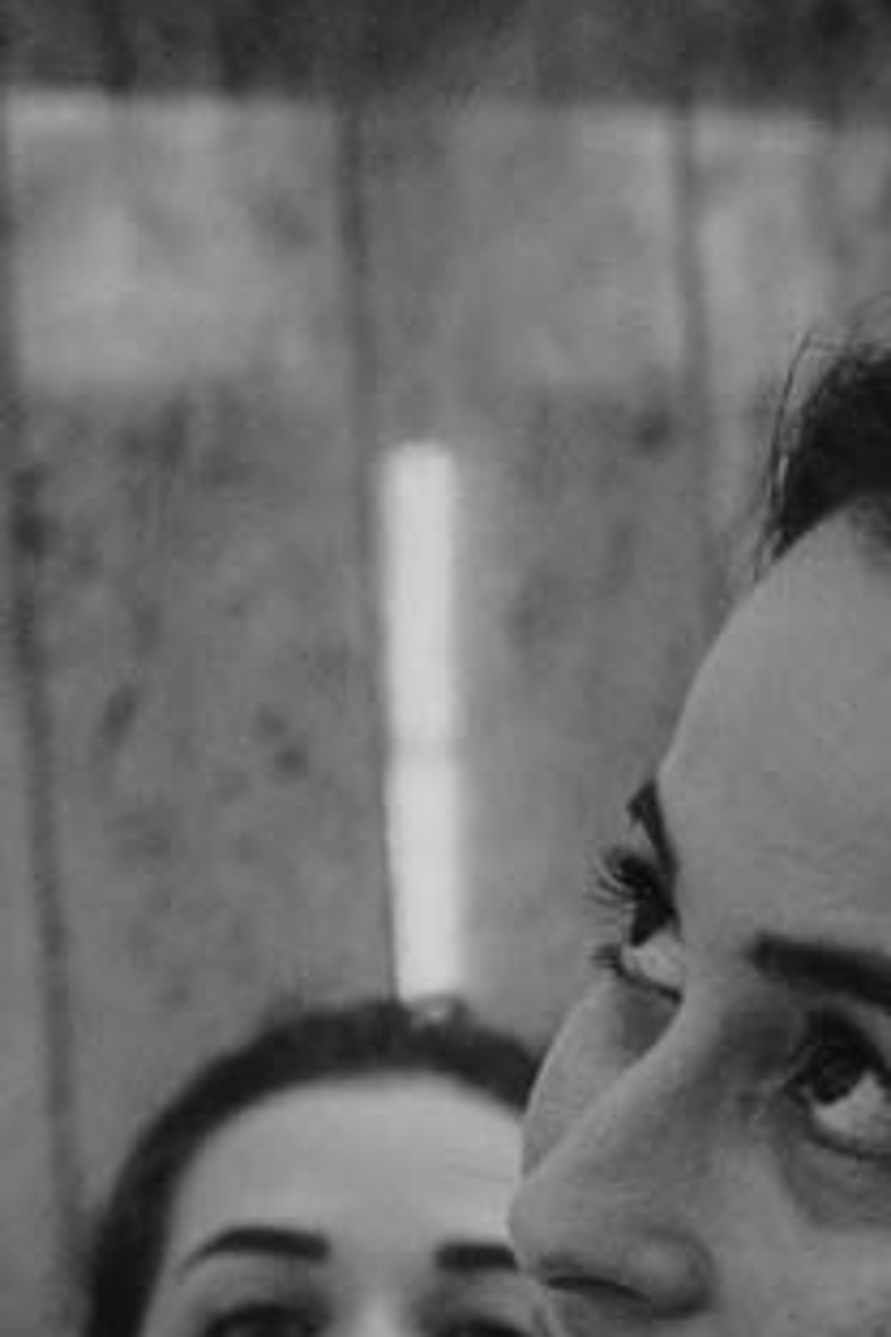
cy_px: 1517
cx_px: -105
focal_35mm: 199
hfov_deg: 6.9
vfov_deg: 10.2
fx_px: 7387
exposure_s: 1/250
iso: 800
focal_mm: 35
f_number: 4
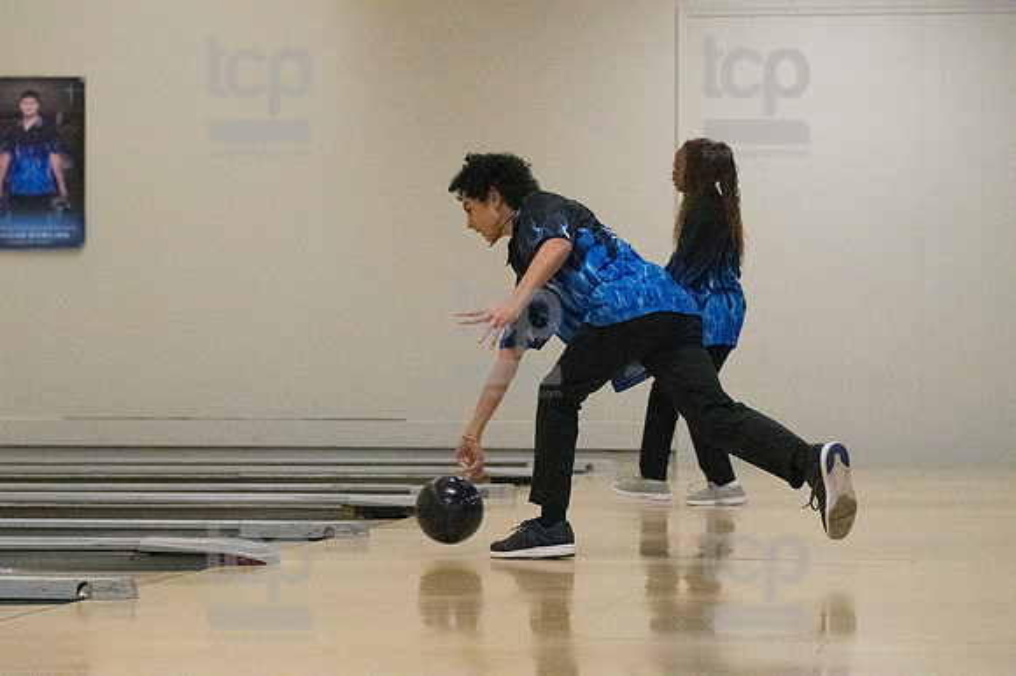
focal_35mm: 150
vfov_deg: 9.1
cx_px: 508
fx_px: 4231
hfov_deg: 13.7
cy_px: 338
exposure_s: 1/1250
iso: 10000
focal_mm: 100
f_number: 4
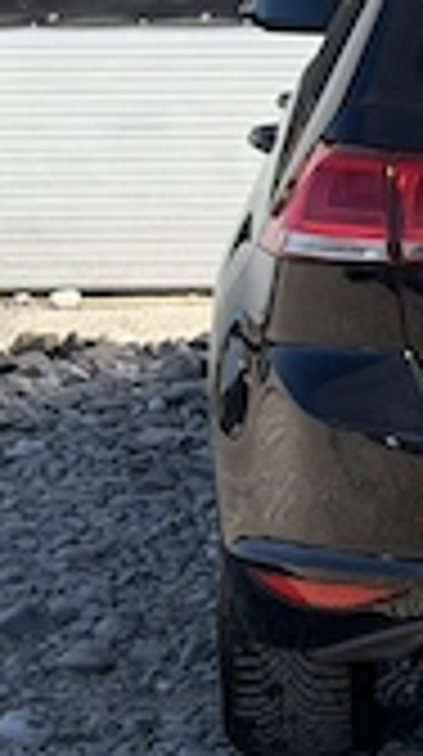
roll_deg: +1.3
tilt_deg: +0.9
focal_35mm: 187
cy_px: -140
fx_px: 3744
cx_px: 684
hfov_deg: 6.4
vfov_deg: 11.3
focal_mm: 6.76
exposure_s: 1/3226
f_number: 1.78
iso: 80
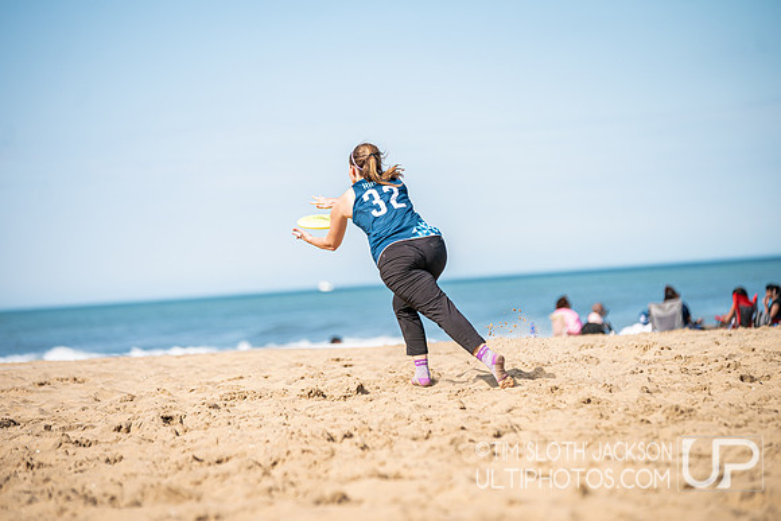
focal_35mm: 142
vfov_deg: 9.7
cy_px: 260
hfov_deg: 14.4
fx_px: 3081
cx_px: 390
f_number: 2.8
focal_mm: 142
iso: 160
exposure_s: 1/2500
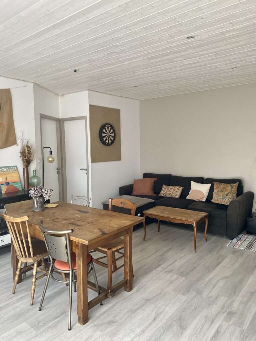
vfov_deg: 67.3
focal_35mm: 26
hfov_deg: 53.1
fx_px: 256
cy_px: 170
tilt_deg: -5.2
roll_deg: +0.7
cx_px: 128
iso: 100
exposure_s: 1/121
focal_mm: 4.25
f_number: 1.8
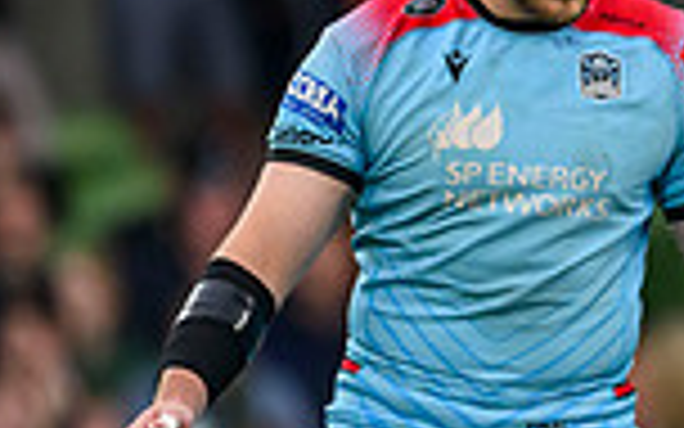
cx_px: 1353
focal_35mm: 2702
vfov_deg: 0.5
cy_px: 429
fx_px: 50369
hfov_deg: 0.8
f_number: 4
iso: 2000
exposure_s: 1/1600
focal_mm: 560
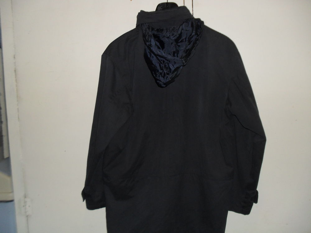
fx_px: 314
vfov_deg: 40.7
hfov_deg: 52.6
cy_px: 116
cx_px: 156
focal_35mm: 35
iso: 200
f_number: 3.2
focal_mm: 6.3
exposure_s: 1/45
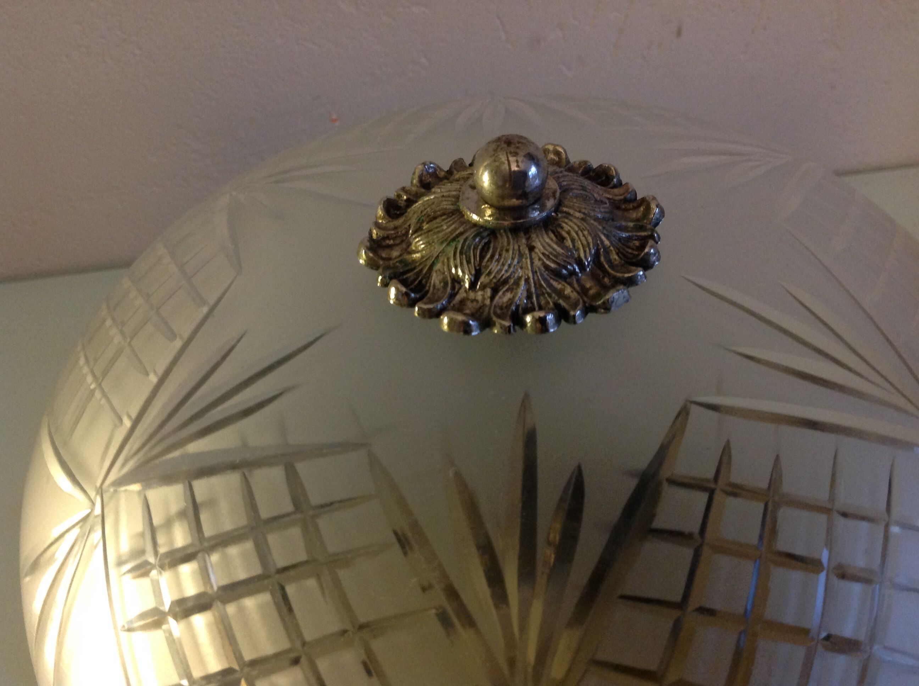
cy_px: 343
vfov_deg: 40.6
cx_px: 460
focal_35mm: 35
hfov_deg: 52.7
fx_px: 928
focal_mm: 4.28
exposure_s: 1/15
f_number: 2.4
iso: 250
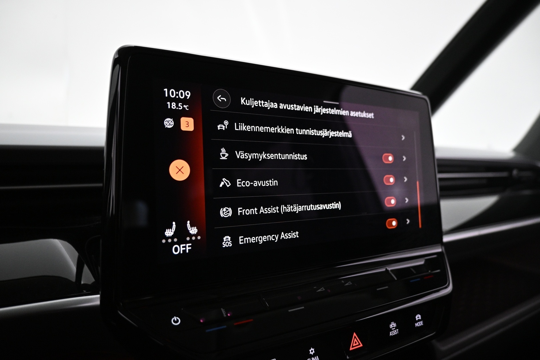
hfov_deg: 73.7
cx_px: 270
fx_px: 360
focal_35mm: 24
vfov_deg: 53.1
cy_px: 180
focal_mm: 16
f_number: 3.5
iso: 1600
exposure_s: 1/60
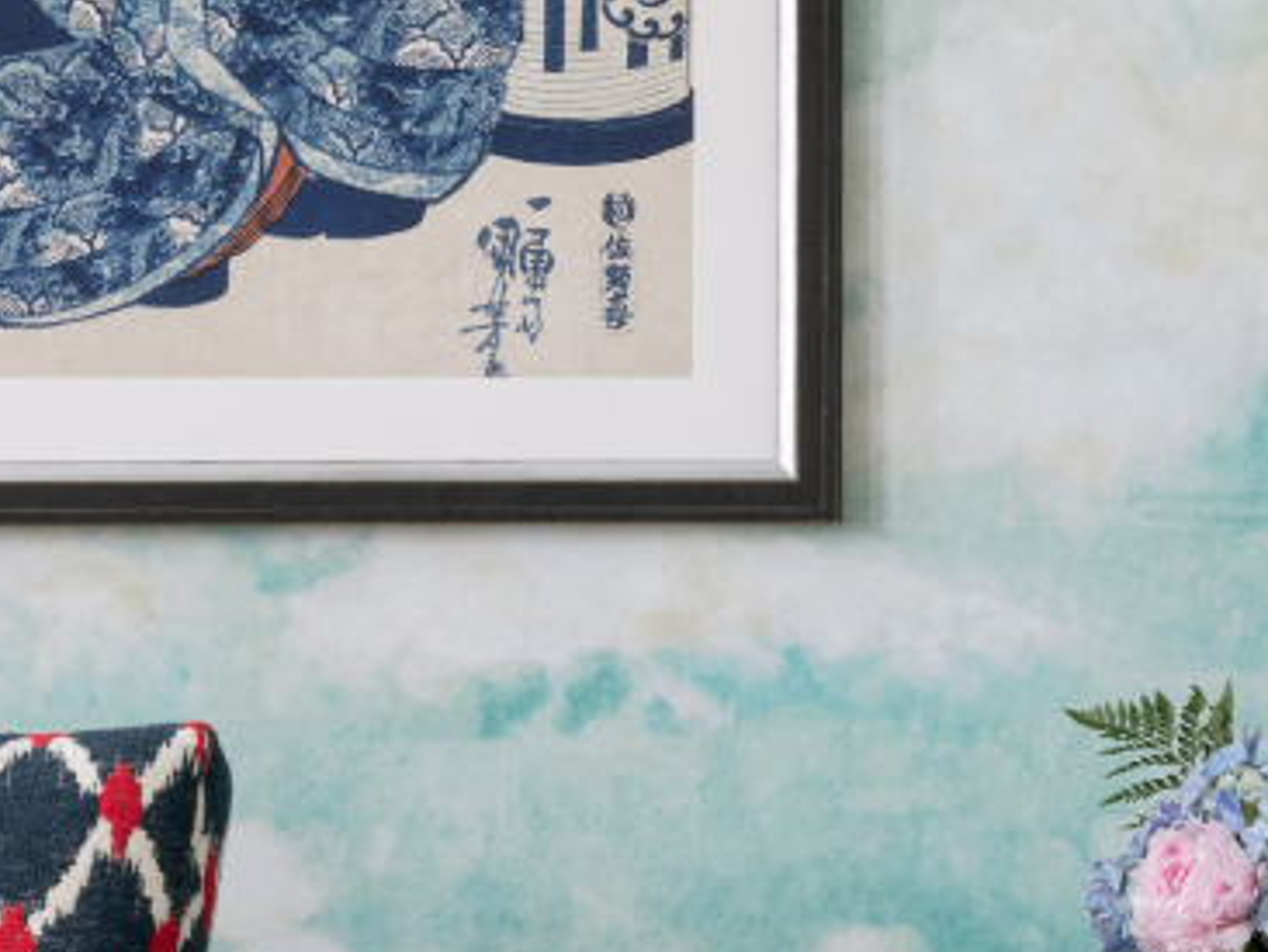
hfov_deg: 10.0
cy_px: 298
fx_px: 7221
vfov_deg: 7.5
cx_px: 1230
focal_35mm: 197
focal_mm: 50
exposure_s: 1/6
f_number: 13
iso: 125
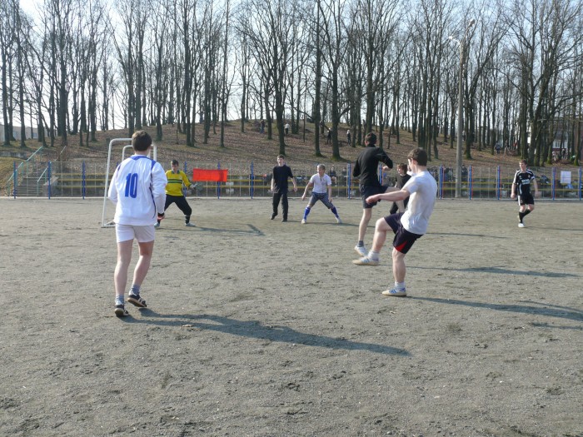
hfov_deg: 50.1
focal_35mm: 37
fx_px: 623
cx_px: 292
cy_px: 218
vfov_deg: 38.7
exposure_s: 1/250
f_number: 5.6
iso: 100
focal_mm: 7.7
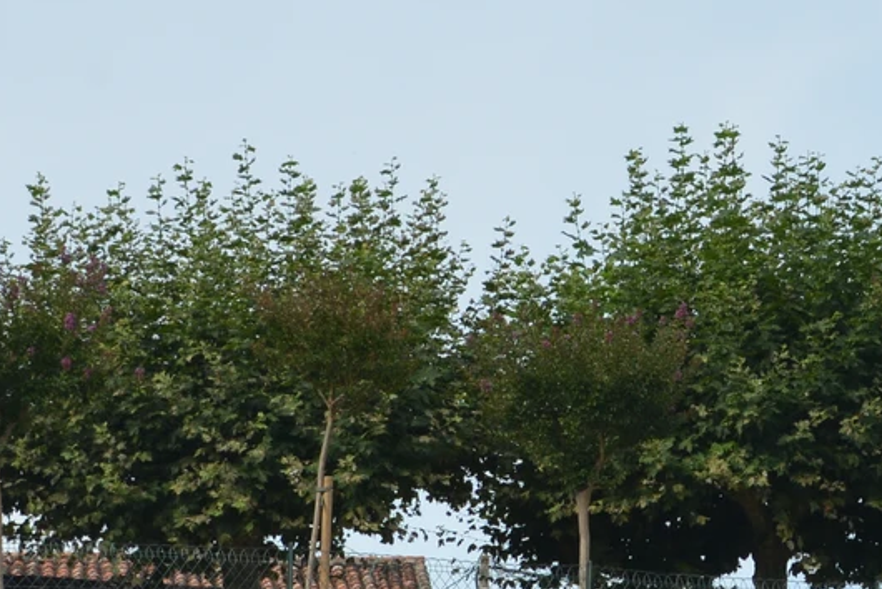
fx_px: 5344
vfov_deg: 6.3
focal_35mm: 218
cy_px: 631
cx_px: 689
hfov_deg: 9.4
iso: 400
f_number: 10
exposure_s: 1/400
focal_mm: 55
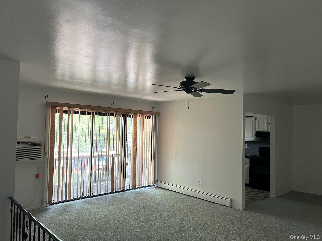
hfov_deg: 67.3
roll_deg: -0.6
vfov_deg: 53.1
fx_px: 242
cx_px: 161
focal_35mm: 26
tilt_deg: +0.3
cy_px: 120
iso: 125
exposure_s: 1/119
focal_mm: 5.7
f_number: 1.5
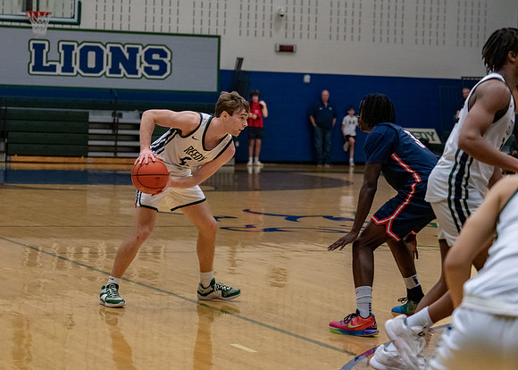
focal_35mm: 104
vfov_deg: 13.8
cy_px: 177
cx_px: 230
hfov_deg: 19.2
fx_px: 1533
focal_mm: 70
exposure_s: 1/1000
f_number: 2.8
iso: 2500
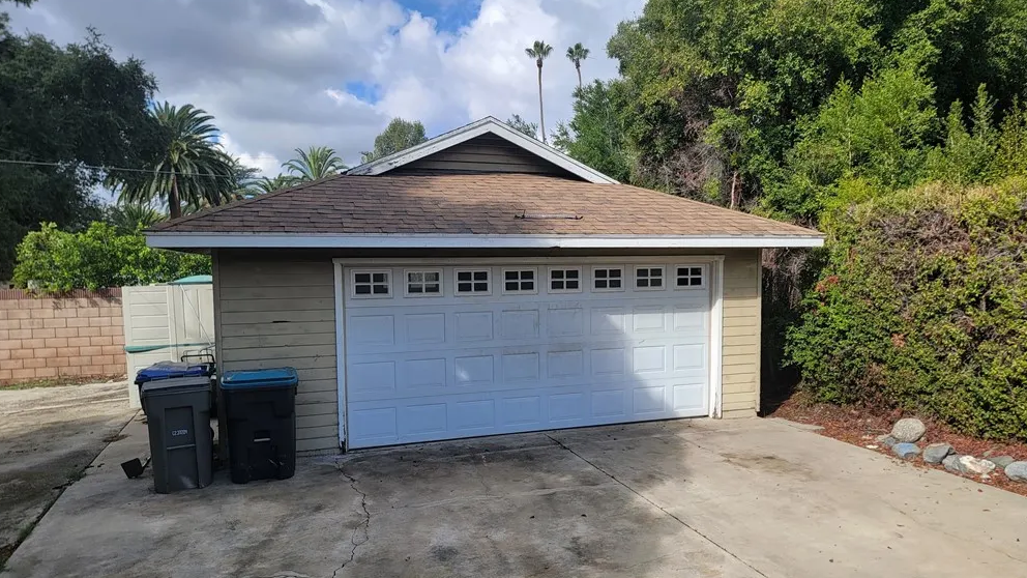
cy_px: 317
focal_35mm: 27
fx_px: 735
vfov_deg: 42.8
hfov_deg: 69.9
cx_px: 515
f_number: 1.8
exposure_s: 1/647
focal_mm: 6.7
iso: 16
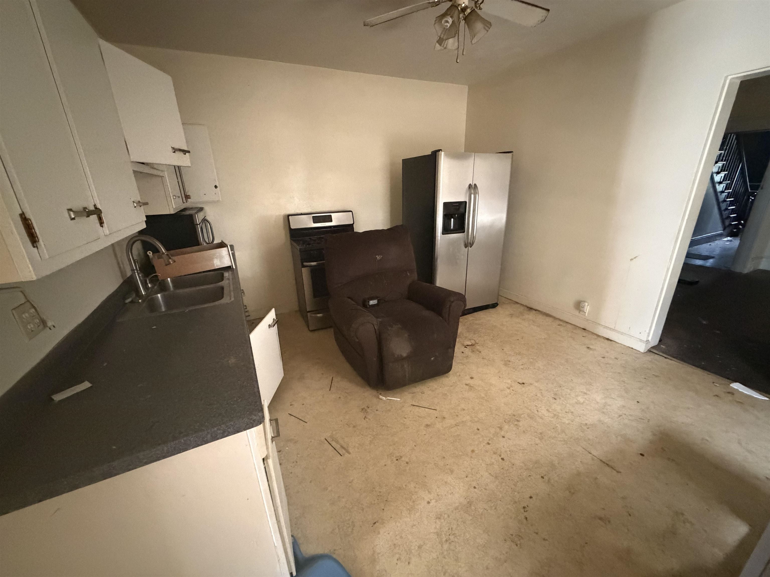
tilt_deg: -19.2
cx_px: 385
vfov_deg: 85.7
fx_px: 311
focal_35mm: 14
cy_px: 288
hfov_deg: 102.1
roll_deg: +4.5
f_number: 2.2
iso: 1250
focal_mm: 2.22
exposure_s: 1/51
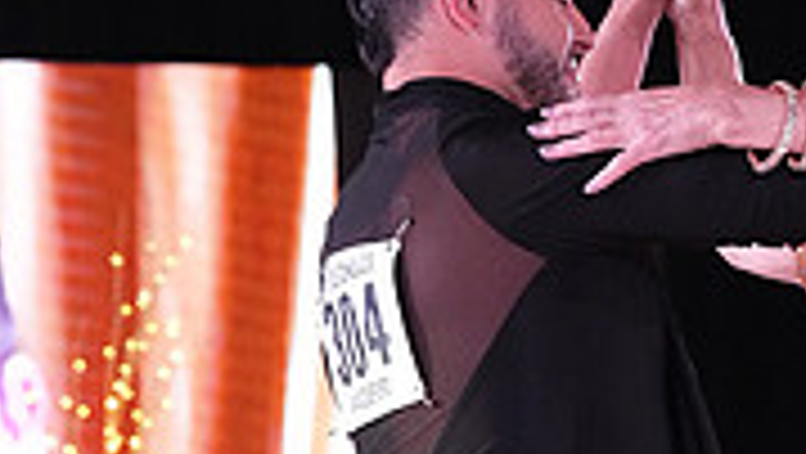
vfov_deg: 3.3
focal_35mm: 363
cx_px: 786
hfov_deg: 5.9
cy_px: 845
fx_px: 7764
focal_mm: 107
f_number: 5.6
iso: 8000
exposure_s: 1/400
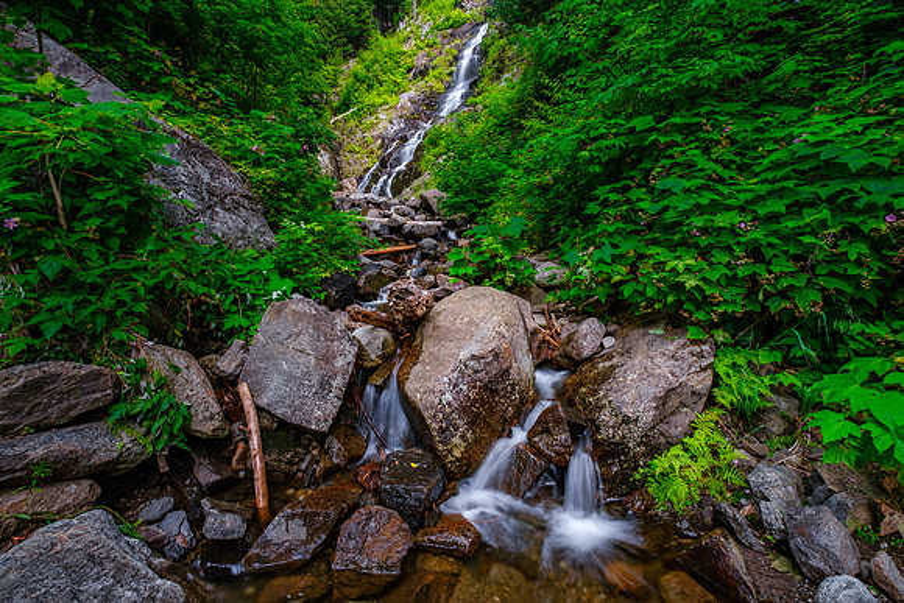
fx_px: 388
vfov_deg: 75.8
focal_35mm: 15
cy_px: 293
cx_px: 444
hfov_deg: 98.8
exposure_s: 1/2
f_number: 8
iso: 160
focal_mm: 10
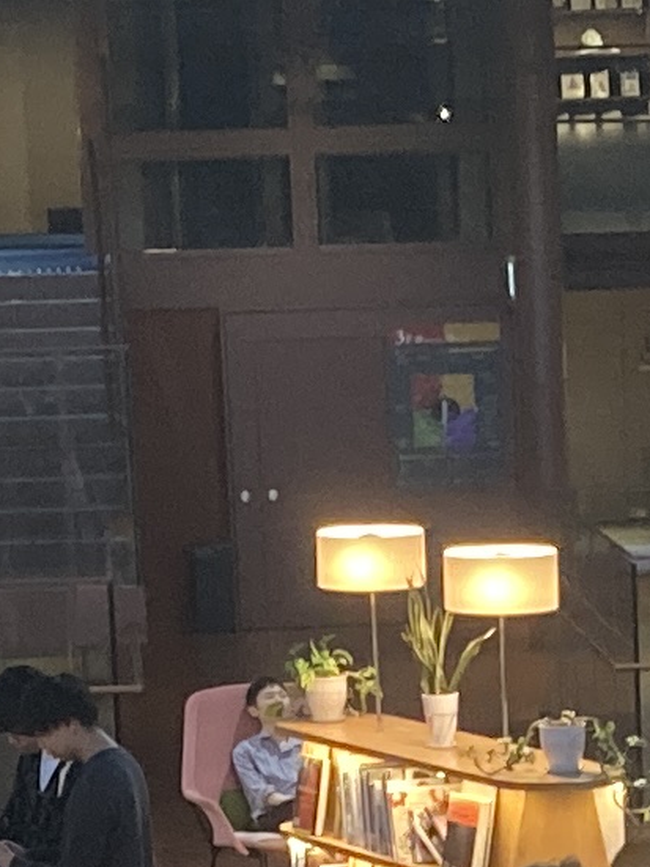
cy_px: 1243
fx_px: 5134
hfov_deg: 7.2
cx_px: 711
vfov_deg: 9.4
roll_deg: +1.5
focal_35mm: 205
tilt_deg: -11.6
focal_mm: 3.99
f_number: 1.8
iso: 160
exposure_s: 1/60
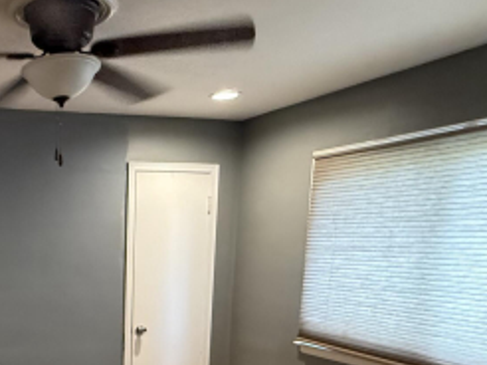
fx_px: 534
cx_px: 9
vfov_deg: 35.8
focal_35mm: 38
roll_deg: -0.6
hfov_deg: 42.8
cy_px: 315
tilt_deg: -6.4
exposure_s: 1/60
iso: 640
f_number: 2.2
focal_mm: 2.22
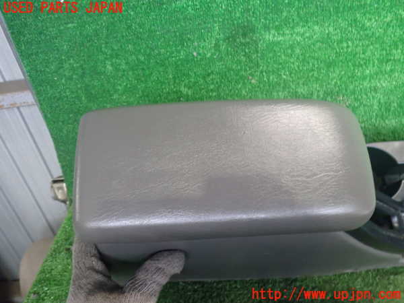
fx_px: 350
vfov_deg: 46.8
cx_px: 202
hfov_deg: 60.0
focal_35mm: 30
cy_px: 152
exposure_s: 1/80
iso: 640
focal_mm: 5.4
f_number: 2.3
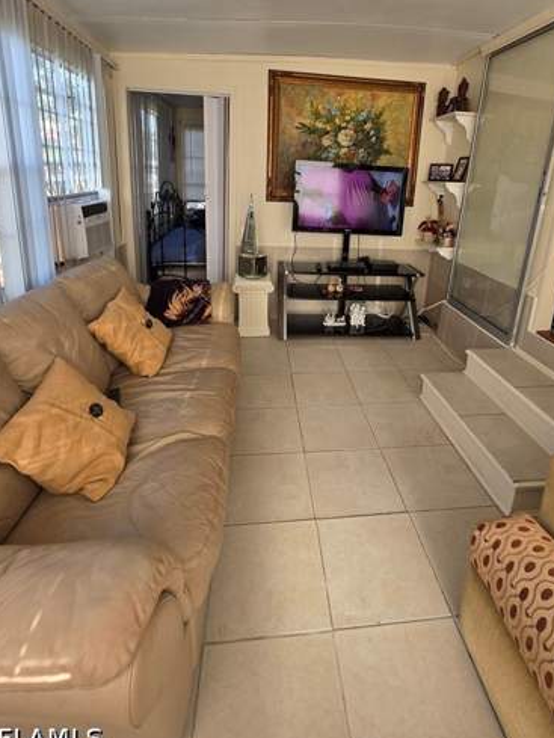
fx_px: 363
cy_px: 278
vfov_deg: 89.2
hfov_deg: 74.5
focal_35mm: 17
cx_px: 308
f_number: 1.9
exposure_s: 1/50
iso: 16
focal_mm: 2.2
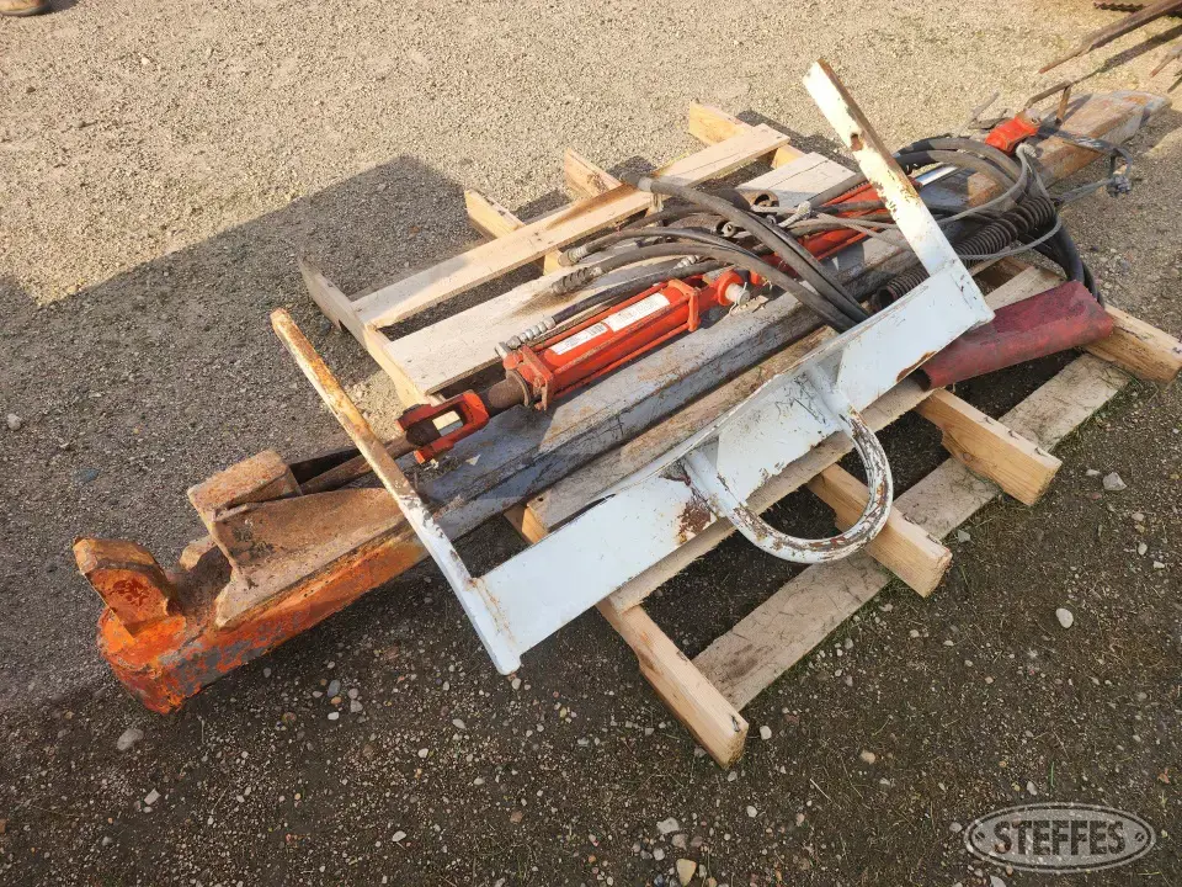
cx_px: 591
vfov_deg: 58.9
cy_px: 444
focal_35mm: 23
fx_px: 785
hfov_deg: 73.9
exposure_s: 1/474
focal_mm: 6.4
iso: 12
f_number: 1.8
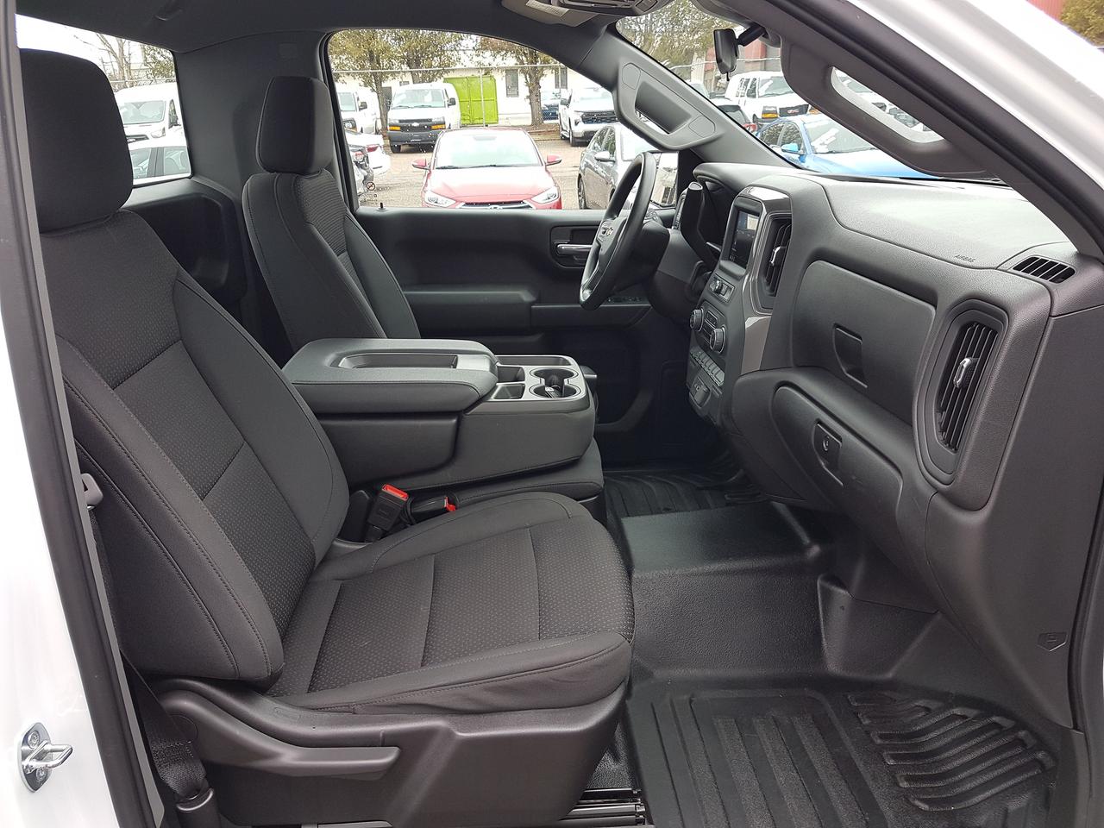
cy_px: 414
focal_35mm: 26
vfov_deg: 53.1
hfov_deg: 67.3
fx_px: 829
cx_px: 552
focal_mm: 4.2
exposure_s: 1/109
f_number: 1.7
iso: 40
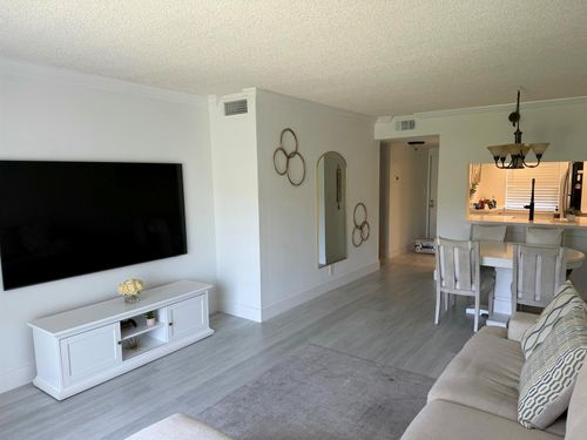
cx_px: 294
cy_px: 220
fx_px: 407
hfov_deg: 71.6
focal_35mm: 24
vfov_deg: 56.8
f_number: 1.78
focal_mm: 6.76
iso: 100
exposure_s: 1/121
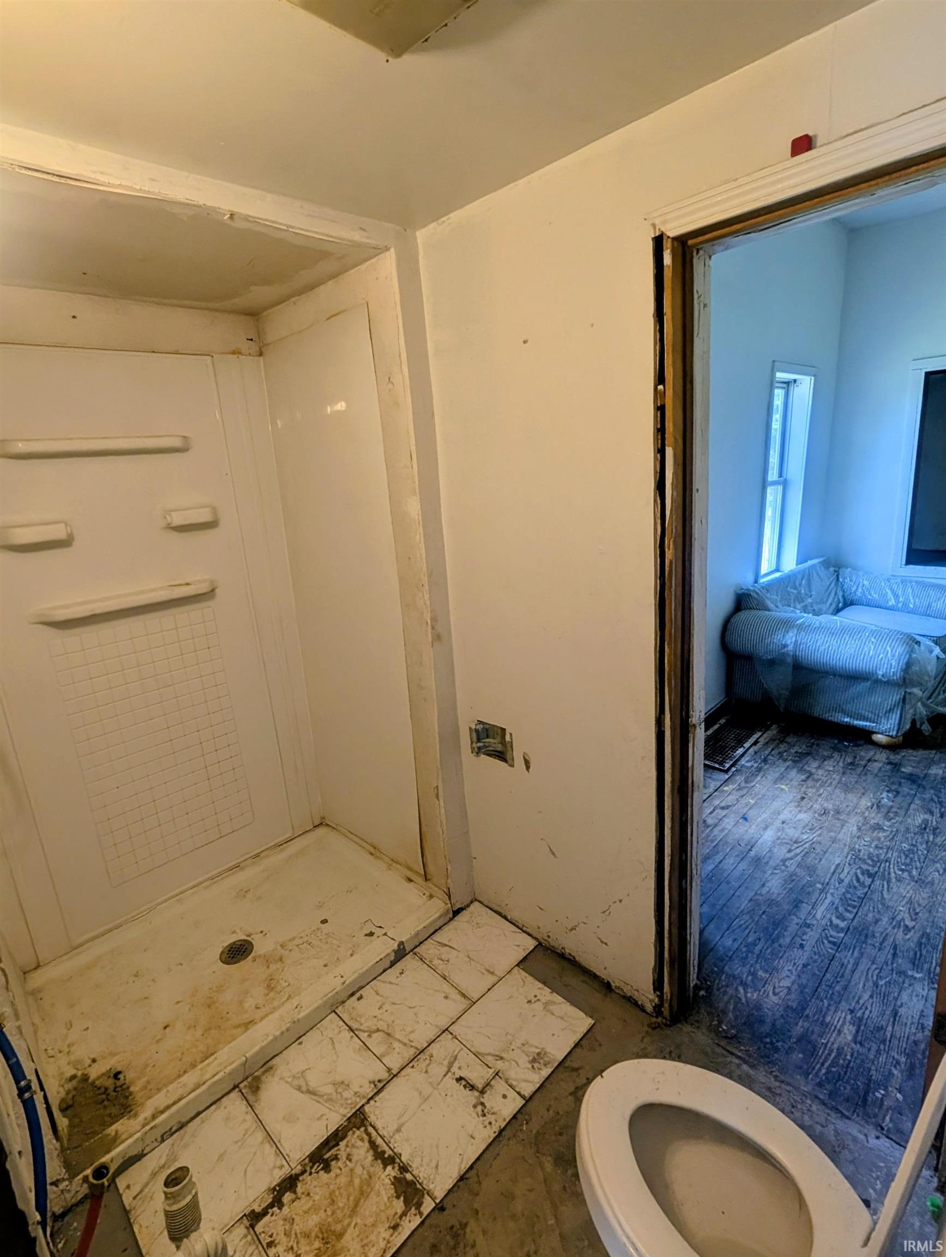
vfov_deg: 110.5
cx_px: 473
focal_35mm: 12
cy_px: 628
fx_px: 436
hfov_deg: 94.6
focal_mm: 2.02
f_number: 1.7
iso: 48
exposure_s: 1/120
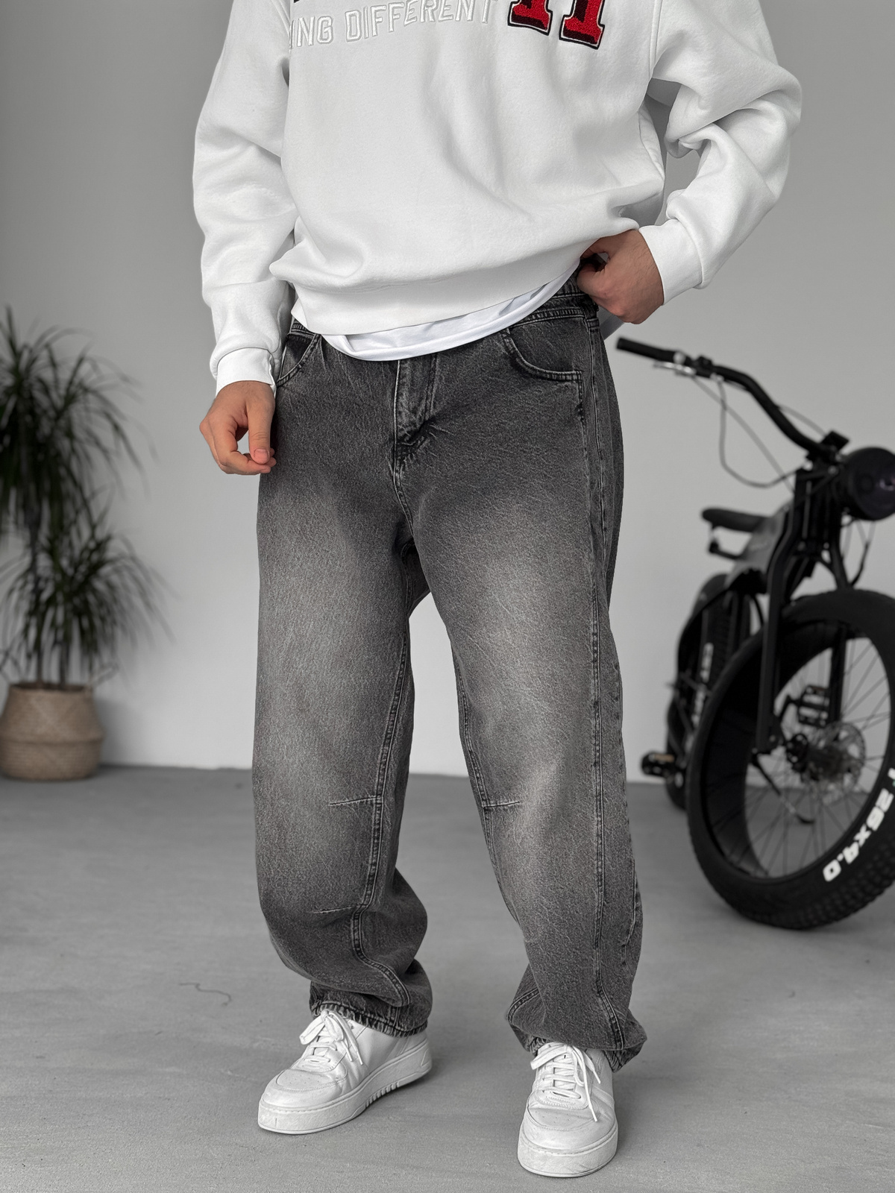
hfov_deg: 30.3
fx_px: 1655
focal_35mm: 48
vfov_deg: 39.7
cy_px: 596
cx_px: 448
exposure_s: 1/60
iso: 100
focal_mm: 6.76
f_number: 1.8
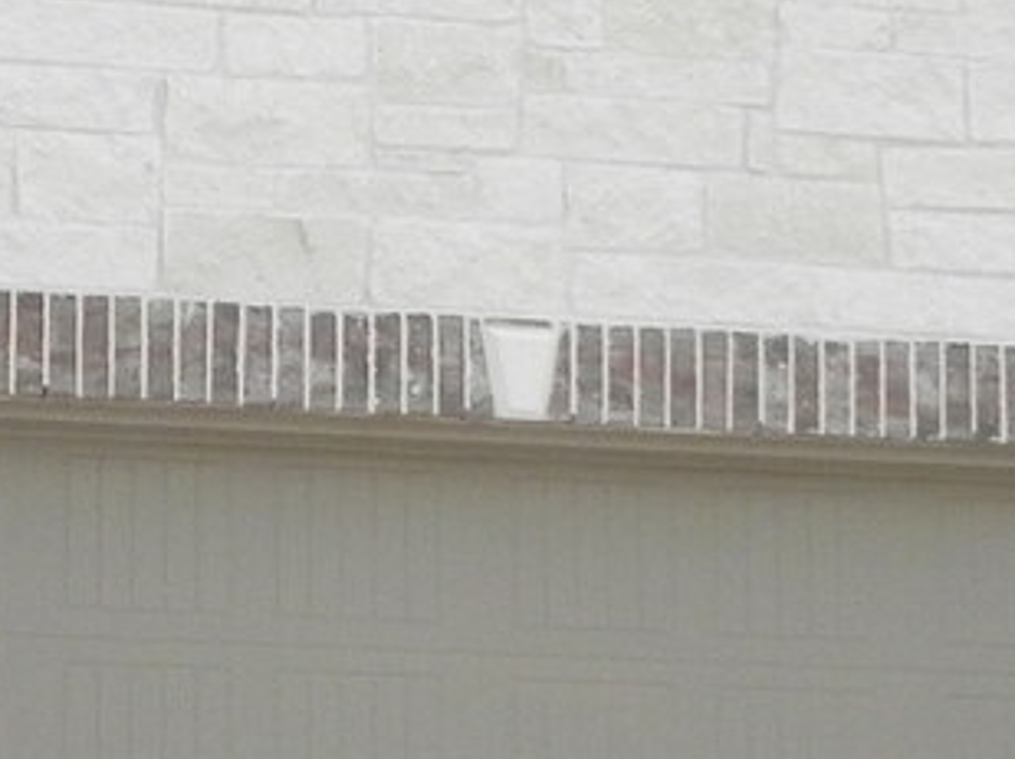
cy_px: 381
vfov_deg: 9.6
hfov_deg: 12.2
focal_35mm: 154
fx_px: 4510
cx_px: -568
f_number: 7.1
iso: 160
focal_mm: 5.9
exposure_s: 1/337
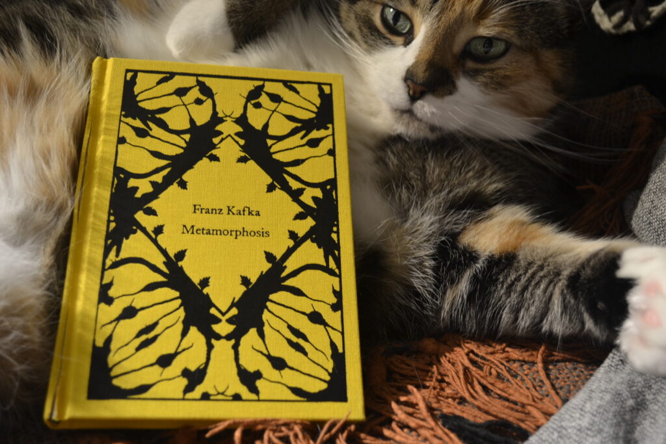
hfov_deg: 45.0
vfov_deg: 30.9
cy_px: 222
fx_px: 805
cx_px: 333
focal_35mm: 44
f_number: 4.5
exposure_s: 1/10
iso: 400
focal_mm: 29
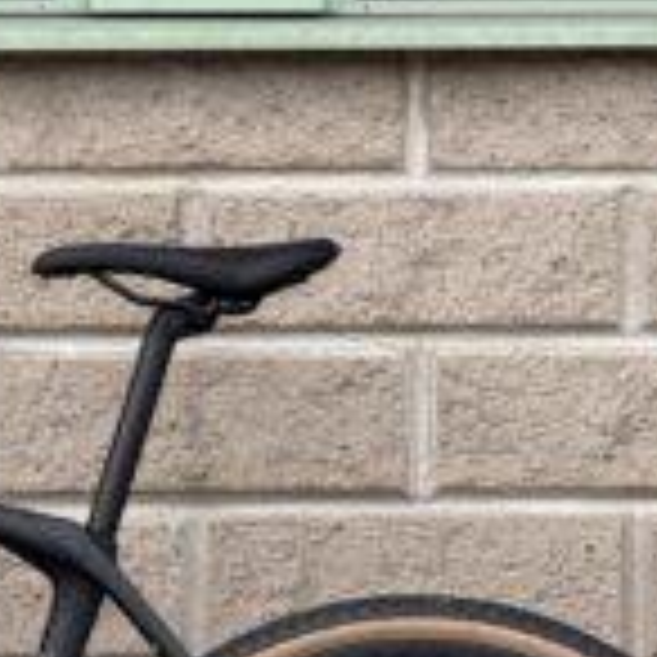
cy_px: 374
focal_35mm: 364
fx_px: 7816
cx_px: -158
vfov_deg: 4.8
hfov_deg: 4.8
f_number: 2.8
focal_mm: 16.89
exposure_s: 1/220
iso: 50
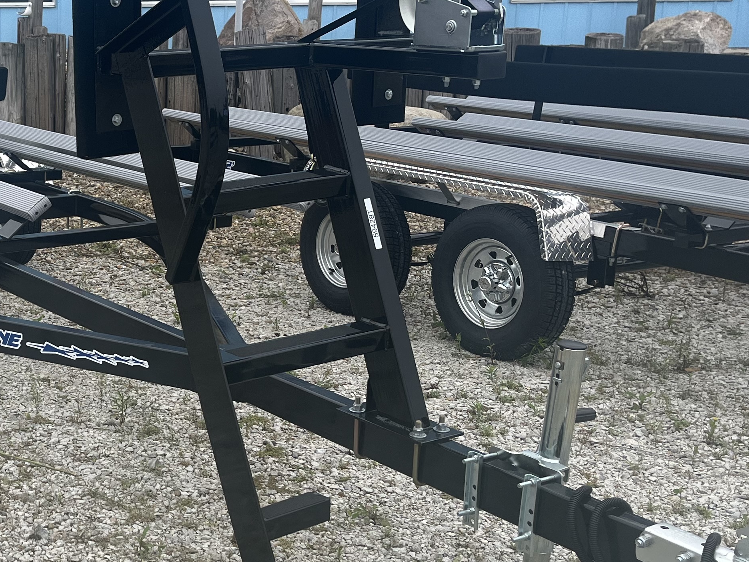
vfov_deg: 26.1
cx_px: 41
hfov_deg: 32.2
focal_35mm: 56
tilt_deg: -12.3
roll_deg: +0.5
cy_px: 316
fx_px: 1212
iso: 50
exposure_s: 1/1018
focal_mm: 5.1
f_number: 1.6
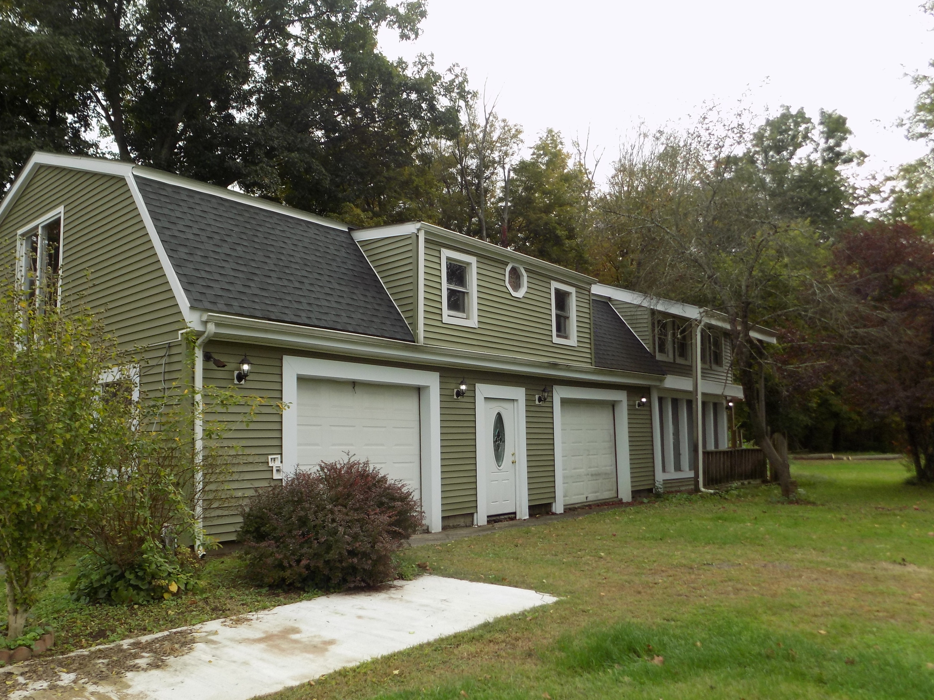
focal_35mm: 27
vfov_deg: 51.2
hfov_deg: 65.1
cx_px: 415
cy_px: 390
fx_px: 729
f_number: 3.1
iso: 80
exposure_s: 1/400
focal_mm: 4
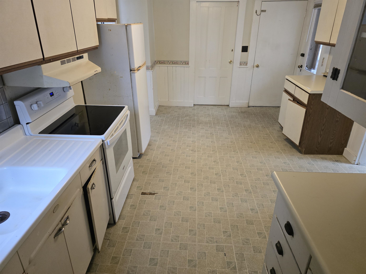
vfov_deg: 58.9
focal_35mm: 23
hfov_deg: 73.9
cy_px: 137
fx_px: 243
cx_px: 183
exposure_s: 1/120
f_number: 1.7
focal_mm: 6.3
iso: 800
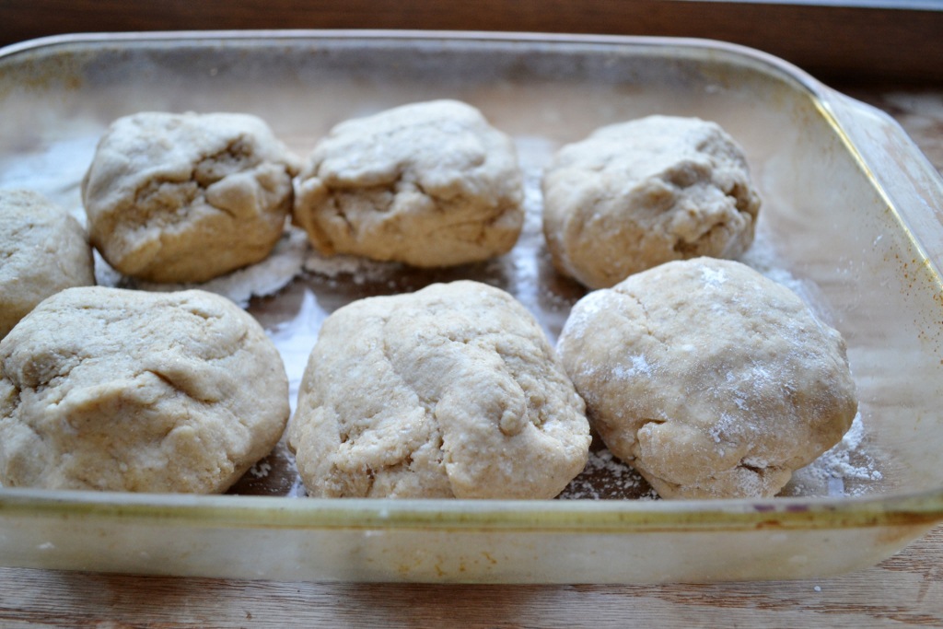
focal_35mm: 30
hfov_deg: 61.9
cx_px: 472
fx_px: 786
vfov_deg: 43.6
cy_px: 314
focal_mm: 20
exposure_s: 1/80
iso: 400
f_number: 4.5
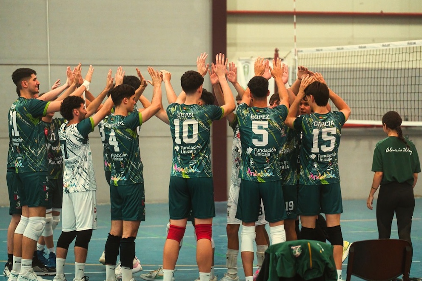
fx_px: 1418
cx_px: 211
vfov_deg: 11.3
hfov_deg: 16.9
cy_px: 141
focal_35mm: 121
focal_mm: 120
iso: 8000
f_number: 2.8
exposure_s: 1/1000
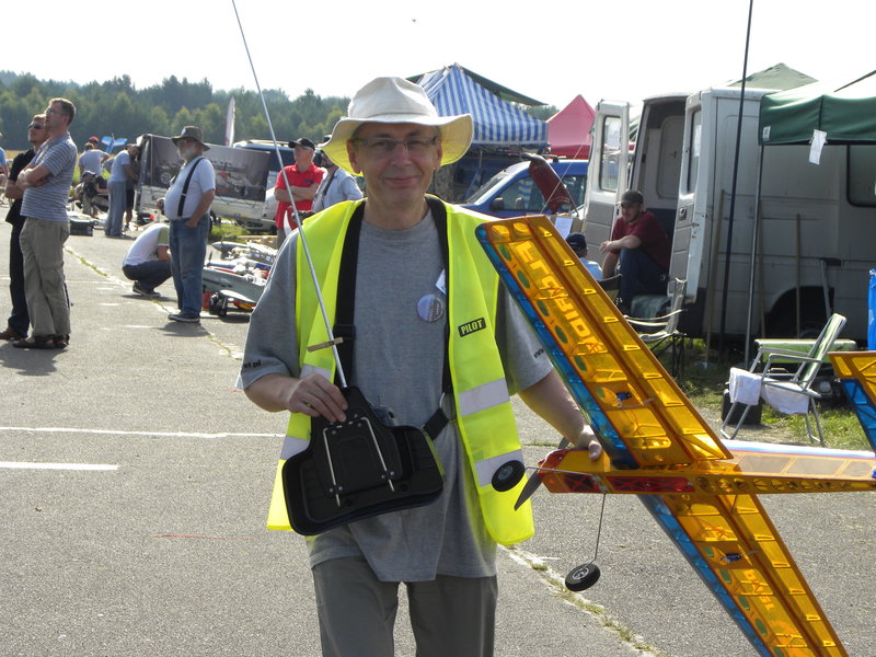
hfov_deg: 15.3
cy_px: 328
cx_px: 438
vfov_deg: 11.5
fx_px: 3265
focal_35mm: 129
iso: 64
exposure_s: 1/244
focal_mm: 23
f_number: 5
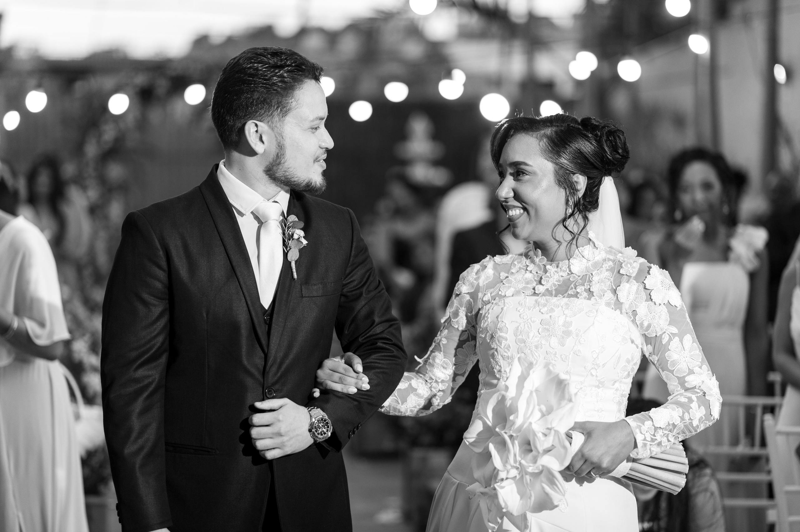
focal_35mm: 85
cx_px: 400
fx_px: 1887
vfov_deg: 16.0
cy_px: 266
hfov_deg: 23.9
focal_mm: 85
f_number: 2
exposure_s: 1/400
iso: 400
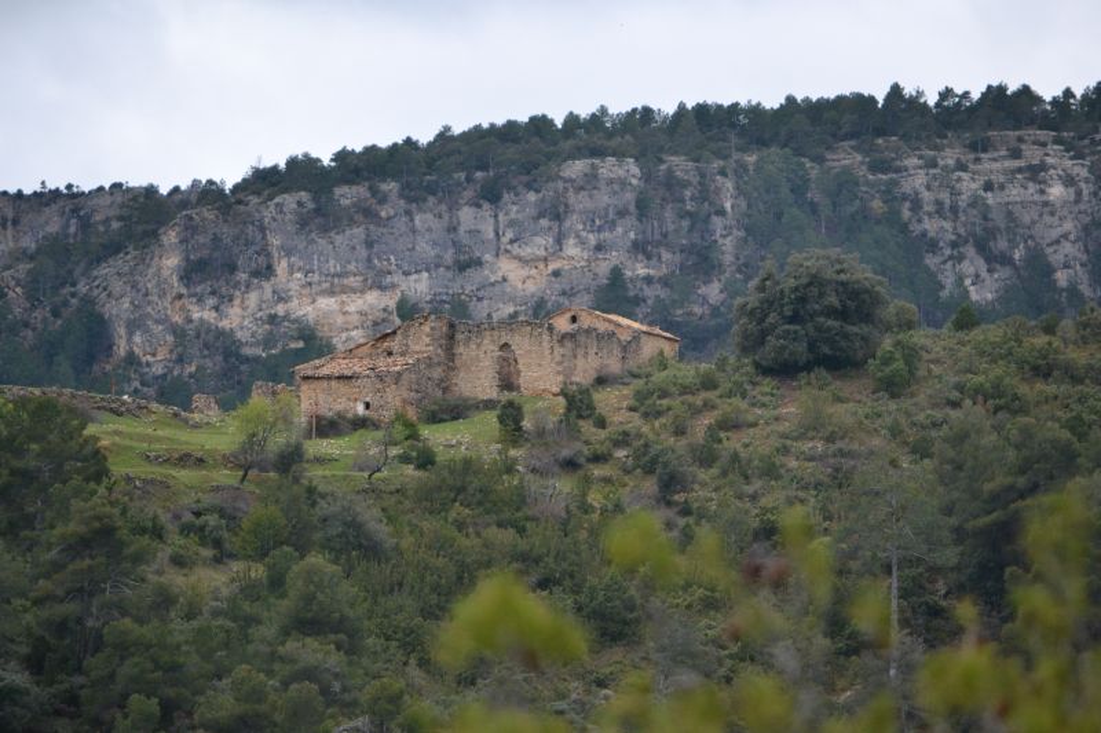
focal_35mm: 330
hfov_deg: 6.2
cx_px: 550
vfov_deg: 4.2
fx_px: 10090
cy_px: 366
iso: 1600
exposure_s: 1/2000
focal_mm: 220
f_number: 5.3
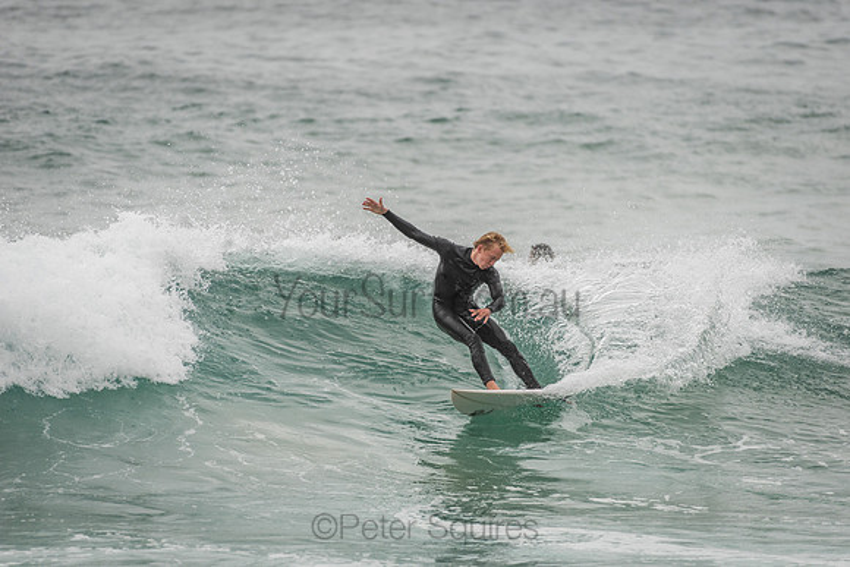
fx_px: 11808
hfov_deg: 4.1
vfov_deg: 2.8
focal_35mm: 500
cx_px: 425
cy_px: 284
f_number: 5.6
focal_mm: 500
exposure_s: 1/2000
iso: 280
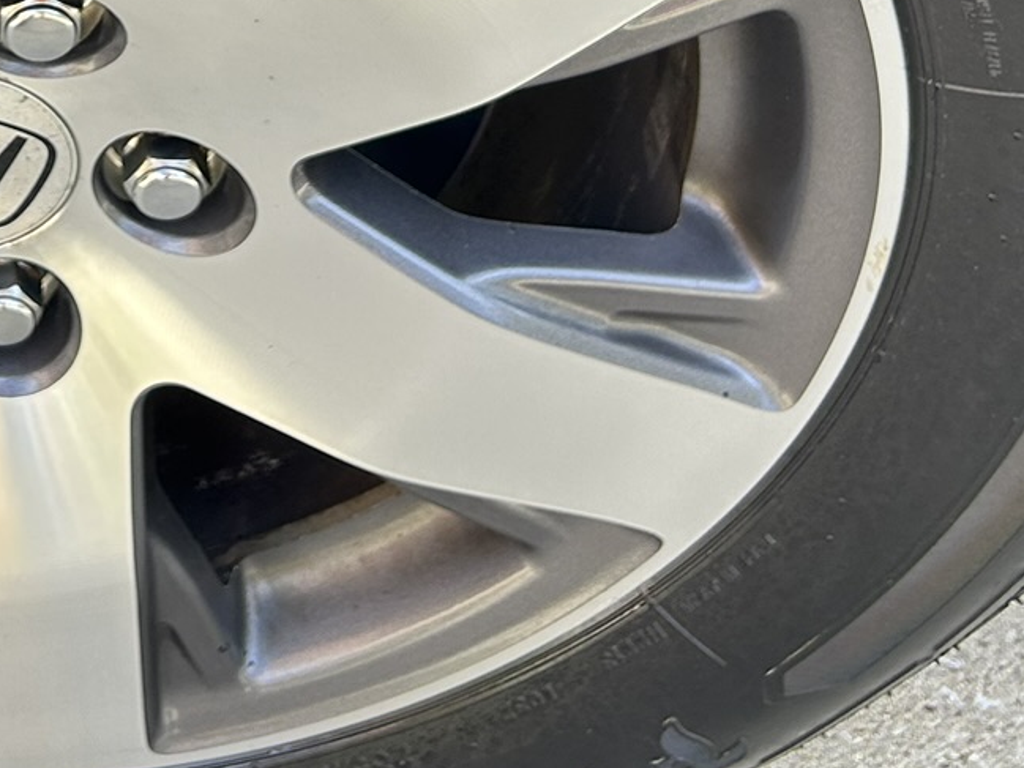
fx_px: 2426
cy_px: -427
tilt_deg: -35.3
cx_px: -137
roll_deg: -0.6
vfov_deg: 16.2
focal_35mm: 82
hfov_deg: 22.3
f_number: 1.5
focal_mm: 5.7
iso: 40
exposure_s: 1/183
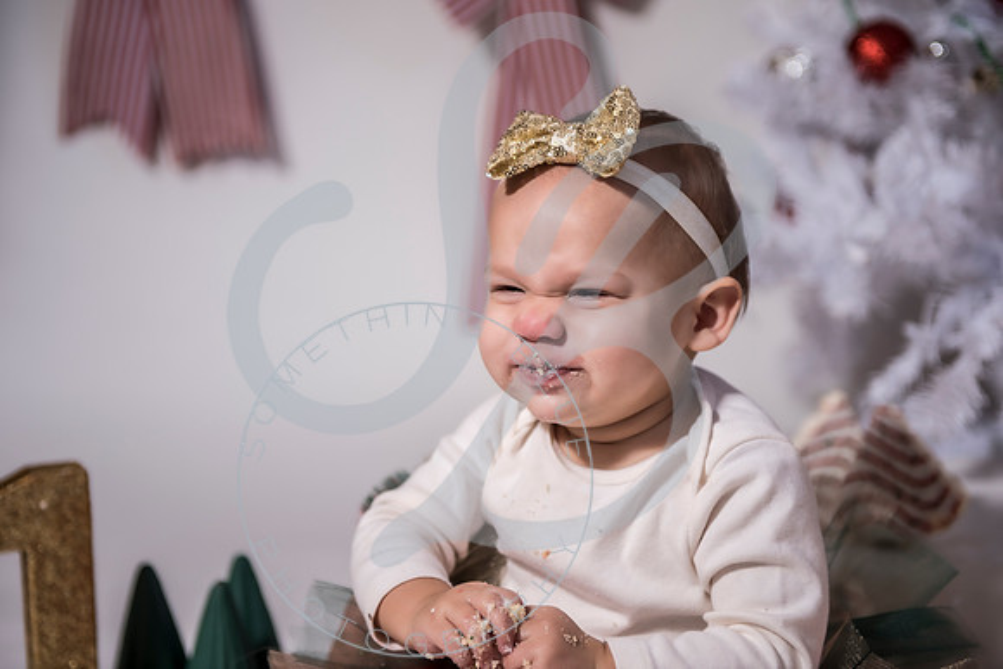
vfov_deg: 19.5
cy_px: 314
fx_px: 1951
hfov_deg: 28.8
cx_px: 471
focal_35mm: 70
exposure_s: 1/125
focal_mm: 66
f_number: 2.8
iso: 100
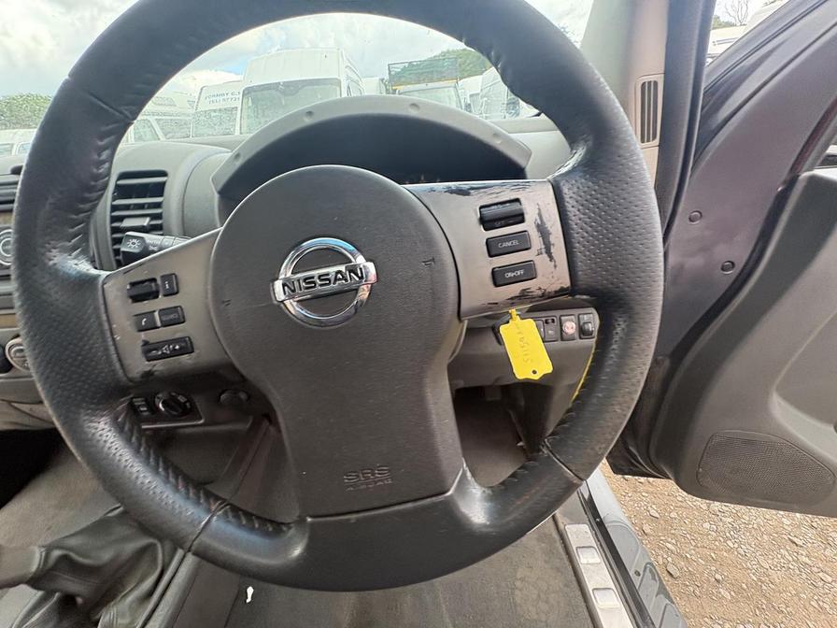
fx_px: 339
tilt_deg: -28.2
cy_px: 314
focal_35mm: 14
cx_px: 418
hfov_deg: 102.1
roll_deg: +2.0
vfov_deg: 85.7
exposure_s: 1/106
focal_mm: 2.22
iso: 125
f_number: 2.2
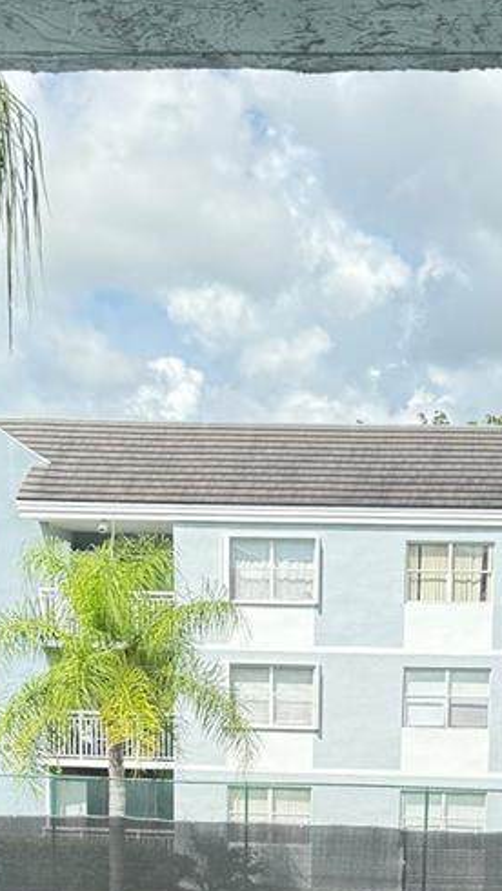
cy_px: 902
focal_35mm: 64
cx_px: 389
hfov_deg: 18.7
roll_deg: -1.3
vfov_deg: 30.4
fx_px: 1513
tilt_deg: -6.6
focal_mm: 6.76
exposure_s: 1/1122
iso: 80
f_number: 1.78
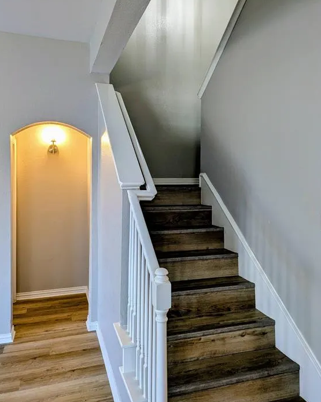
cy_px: 188
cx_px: 160
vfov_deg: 64.0
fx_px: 321
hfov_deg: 53.2
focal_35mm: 27
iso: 55
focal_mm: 5.43
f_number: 1.89
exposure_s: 1/24
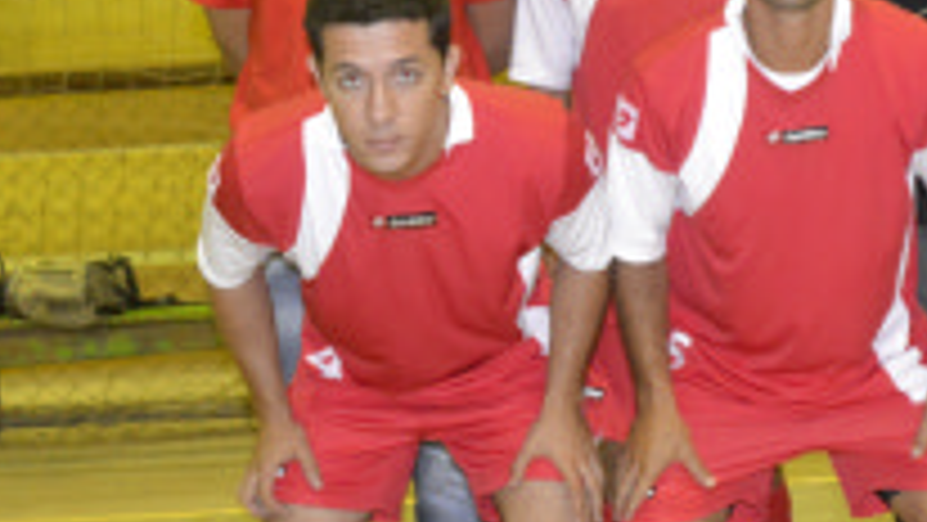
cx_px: 693
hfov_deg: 25.0
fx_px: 2065
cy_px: 281
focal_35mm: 84
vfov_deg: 14.4
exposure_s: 1/60
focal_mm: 22
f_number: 3.8
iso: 3200
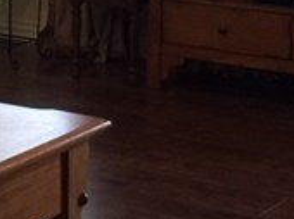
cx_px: 54
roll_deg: -0.4
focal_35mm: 175
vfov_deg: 8.4
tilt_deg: -10.8
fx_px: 1484
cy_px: -22
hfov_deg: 11.3
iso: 64
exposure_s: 1/15
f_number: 2.2
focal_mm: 4.15
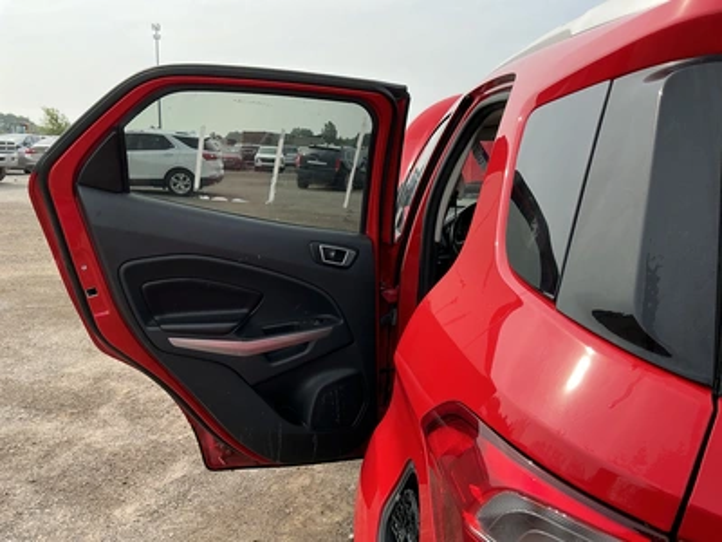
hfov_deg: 63.4
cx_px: 361
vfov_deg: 49.7
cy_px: 271
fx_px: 584
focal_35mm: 28
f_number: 1.8
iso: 25
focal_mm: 3
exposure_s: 1/739
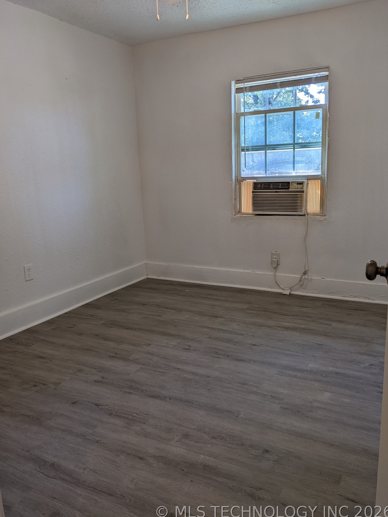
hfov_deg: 49.8
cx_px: 195
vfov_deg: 63.4
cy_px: 256
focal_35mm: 28
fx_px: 418
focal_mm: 4.38
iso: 40
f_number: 1.73
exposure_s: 1/70
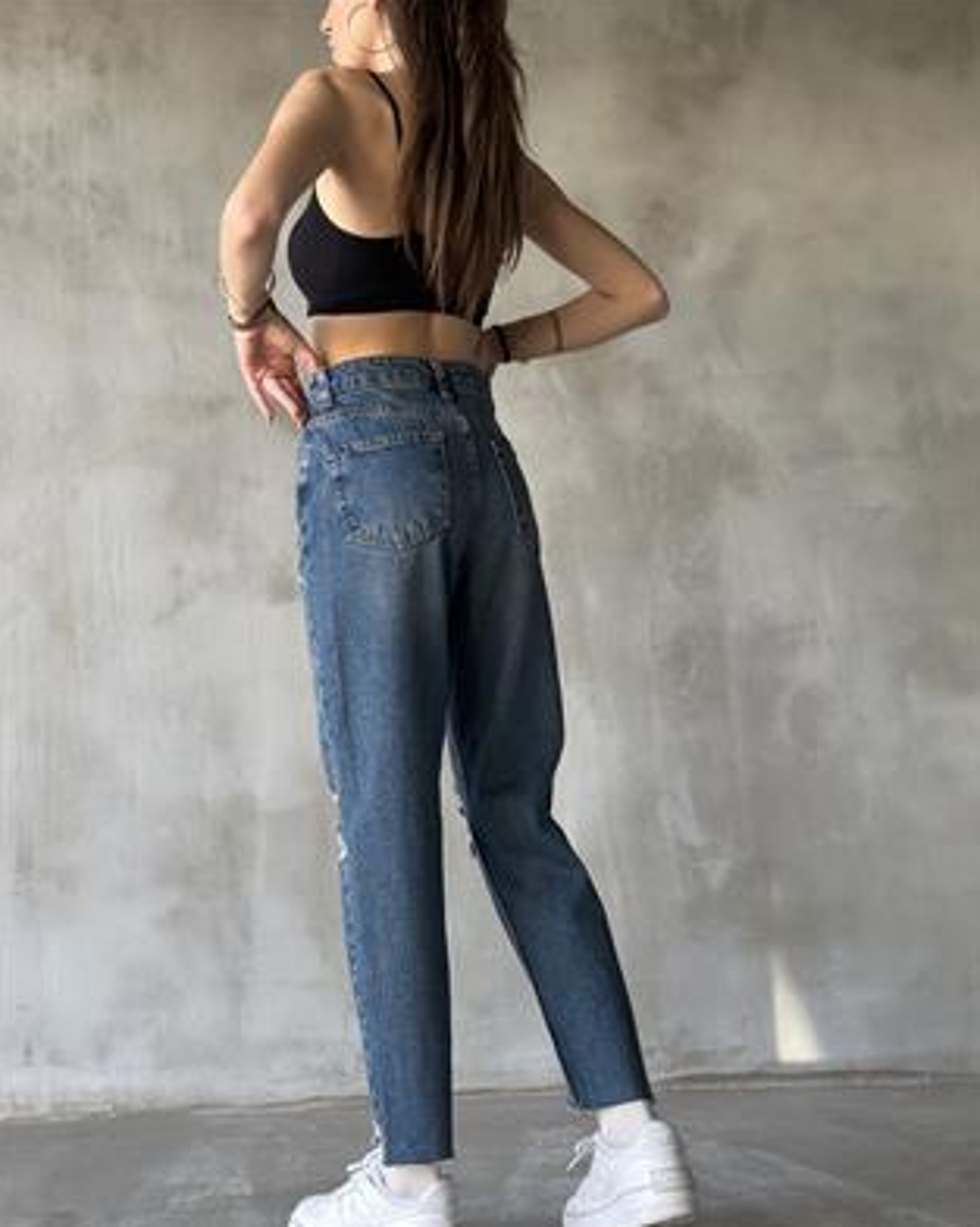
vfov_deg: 36.7
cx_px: 492
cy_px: 660
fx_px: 1851
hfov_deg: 29.7
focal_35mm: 51
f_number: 1.78
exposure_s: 1/60
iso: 160
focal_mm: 6.86
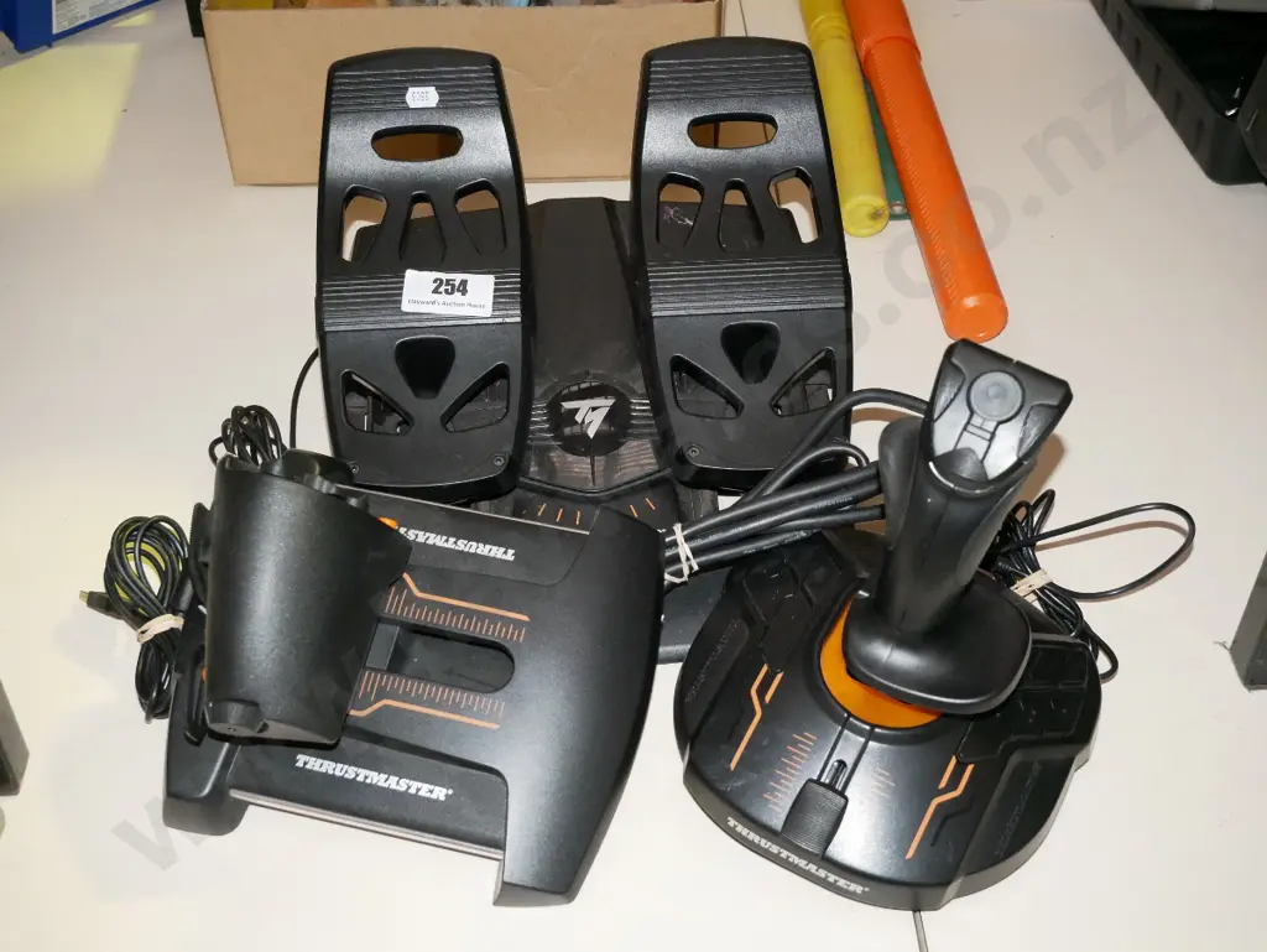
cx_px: 634
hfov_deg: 41.2
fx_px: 1684
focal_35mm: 46
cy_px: 476
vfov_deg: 31.5
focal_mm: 23
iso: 3200
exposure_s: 1/125
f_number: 5.6
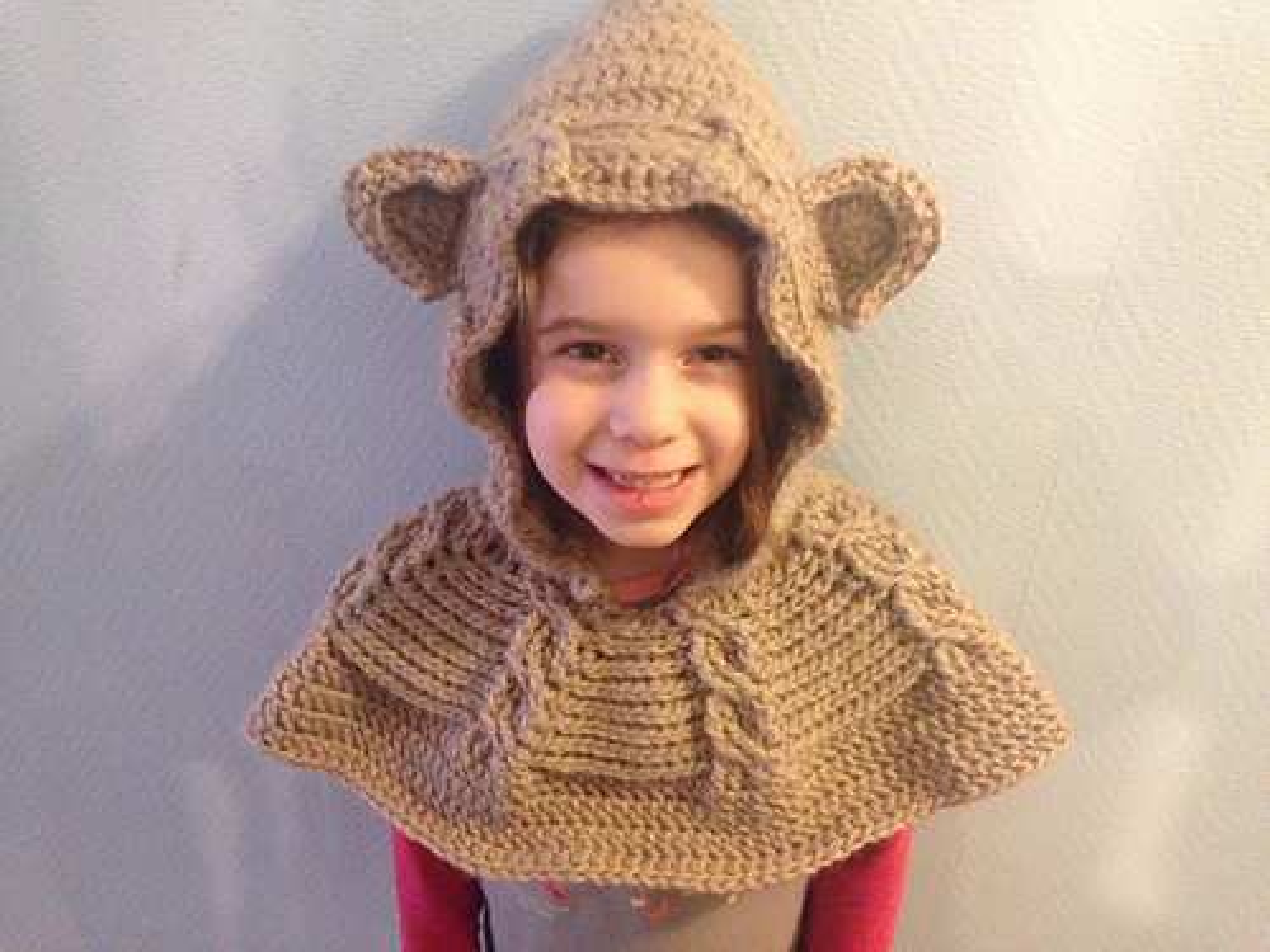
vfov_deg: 42.9
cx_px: 635
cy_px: 476
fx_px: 1211
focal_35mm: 33
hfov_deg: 55.4
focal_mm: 4.12
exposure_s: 1/15
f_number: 2.4
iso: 800
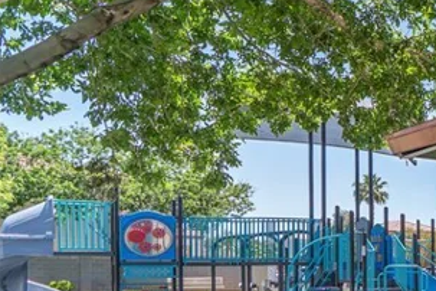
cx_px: 734
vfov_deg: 24.4
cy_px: 261
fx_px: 654
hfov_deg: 23.8
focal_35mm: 54
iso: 50
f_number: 2.8
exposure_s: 1/1000
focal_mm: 16
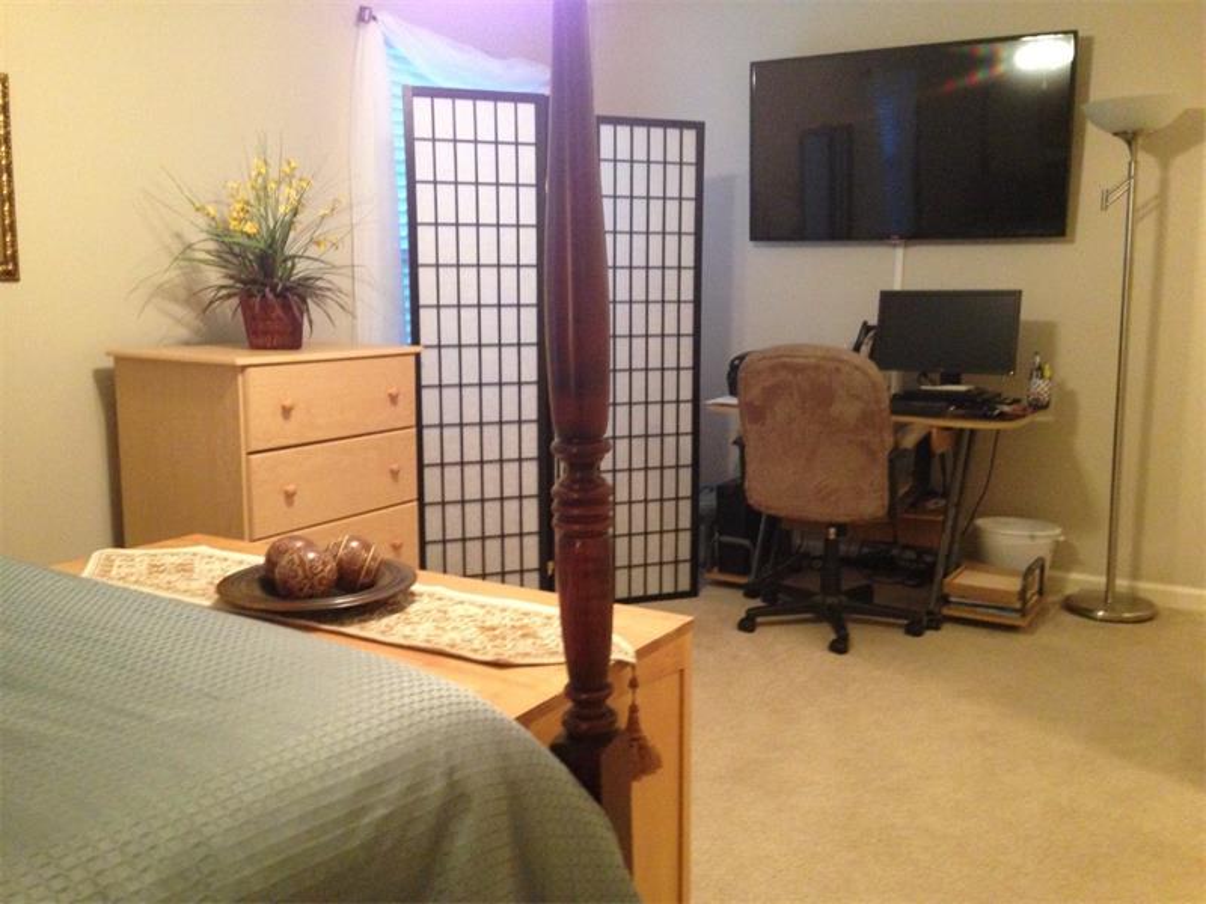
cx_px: 603
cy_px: 452
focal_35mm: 33
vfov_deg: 42.9
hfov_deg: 55.4
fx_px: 1150
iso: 400
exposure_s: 1/17
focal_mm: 4.12
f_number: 2.4
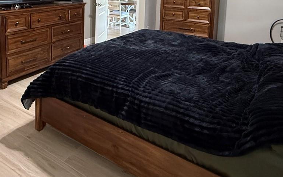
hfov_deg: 60.4
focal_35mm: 31
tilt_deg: -5.2
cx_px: 106
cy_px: 7
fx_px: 239
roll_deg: -0.6
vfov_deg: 37.1
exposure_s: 1/60
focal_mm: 2.22
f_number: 2.2
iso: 640
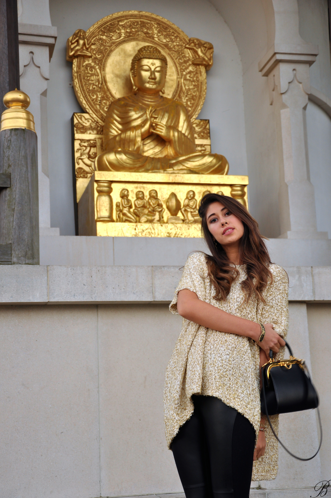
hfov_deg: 22.6
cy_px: 249
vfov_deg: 33.4
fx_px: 830
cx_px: 166
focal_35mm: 60
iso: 250
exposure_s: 1/30
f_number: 4.5
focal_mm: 40
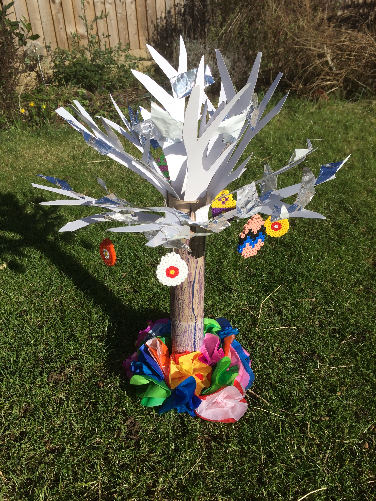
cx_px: 188
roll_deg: +3.6
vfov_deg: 61.7
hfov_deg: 48.2
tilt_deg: -29.5
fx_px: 420
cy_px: 250
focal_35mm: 29
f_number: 2.2
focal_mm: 4.15
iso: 32
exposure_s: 1/3425
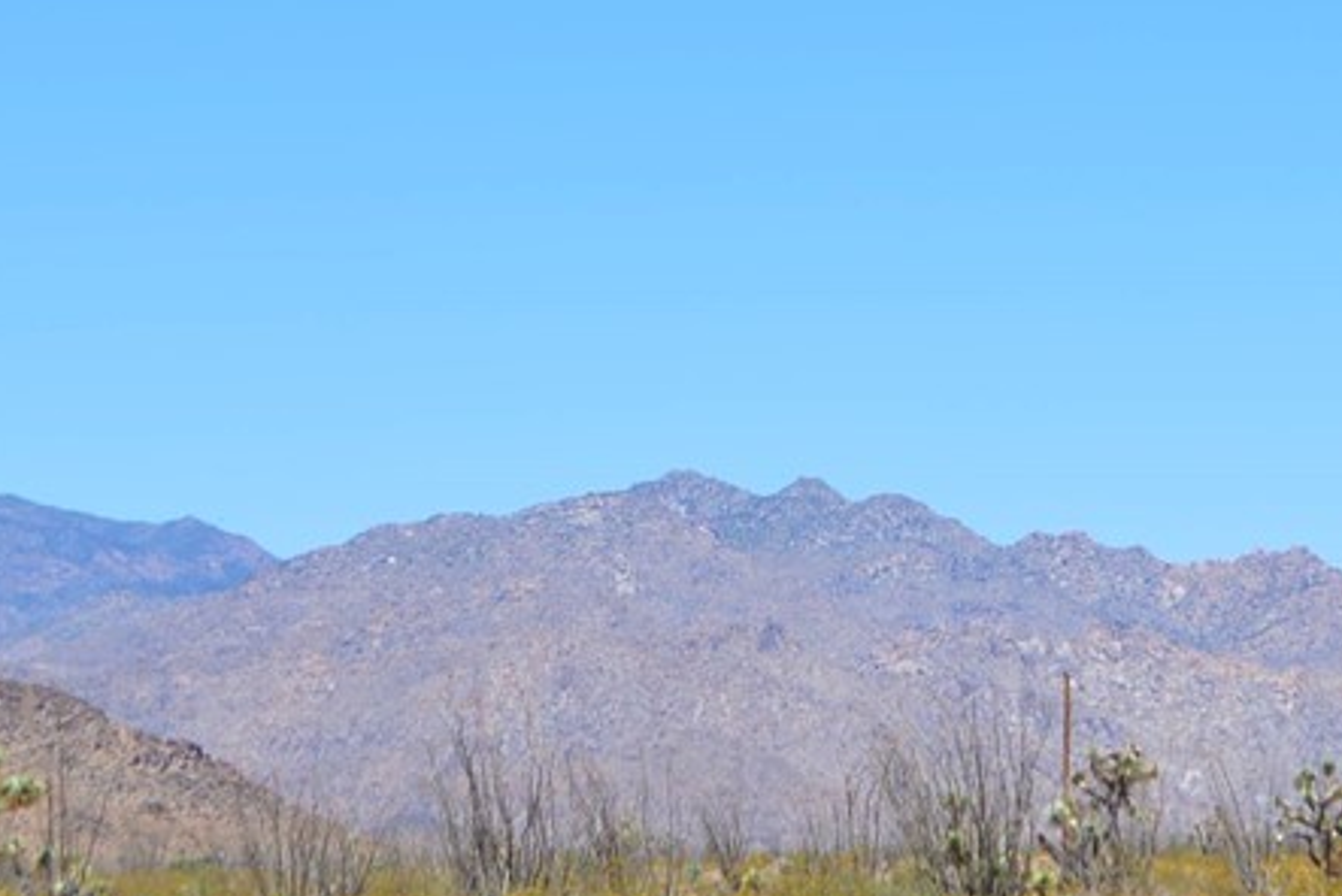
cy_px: 487
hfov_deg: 10.7
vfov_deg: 7.2
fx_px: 7124
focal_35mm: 191
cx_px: 1188
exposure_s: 1/200
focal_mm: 52
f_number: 8
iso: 100
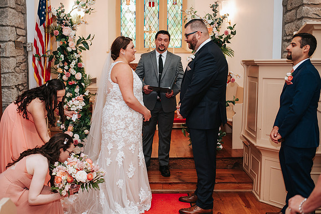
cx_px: 140
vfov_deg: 33.6
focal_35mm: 40
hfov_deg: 48.5
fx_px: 355
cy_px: 101
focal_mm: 35
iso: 1000
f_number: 2.8
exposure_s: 1/200
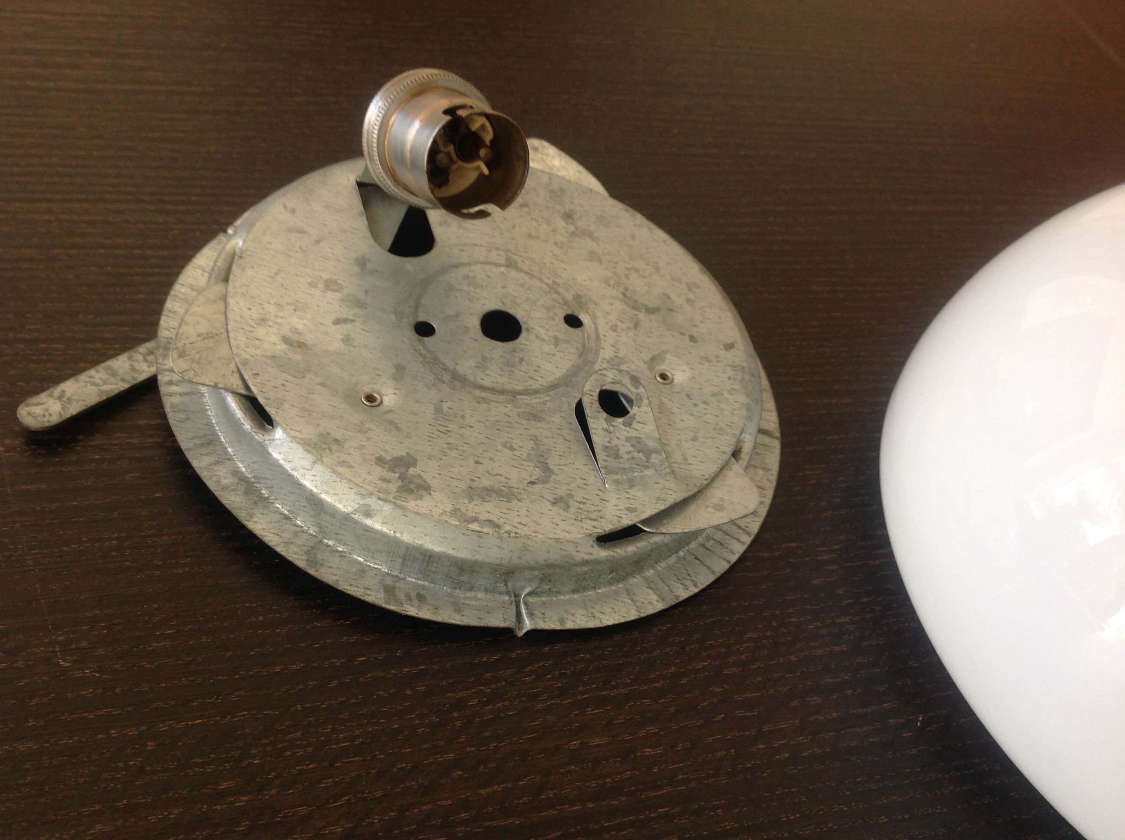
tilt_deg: -46.9
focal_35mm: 35
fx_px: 1136
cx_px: 562
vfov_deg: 40.6
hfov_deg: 52.7
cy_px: 420
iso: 64
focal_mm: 4.28
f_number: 2.4
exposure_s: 1/40
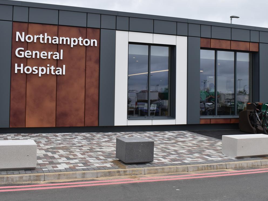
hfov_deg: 39.6
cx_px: 155
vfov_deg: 30.2
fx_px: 372
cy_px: 83
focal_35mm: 48
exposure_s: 1/320
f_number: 9
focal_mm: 24
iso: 200
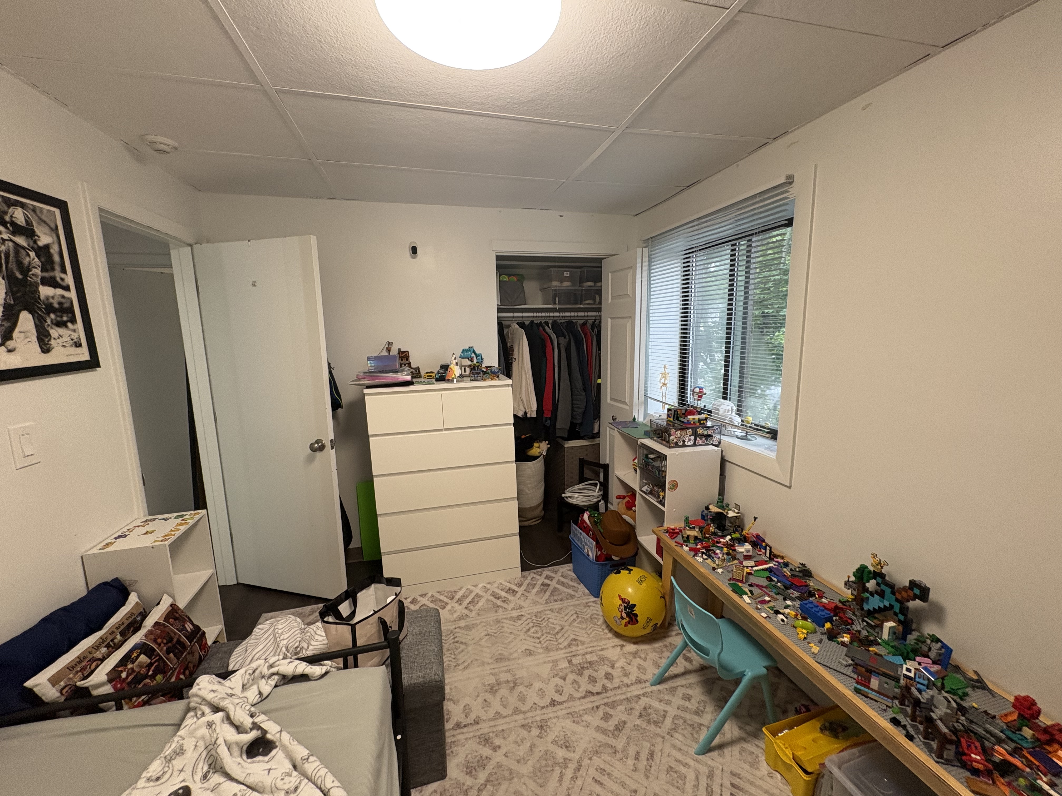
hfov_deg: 102.1
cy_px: 398
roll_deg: +0.7
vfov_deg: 85.7
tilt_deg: -5.0
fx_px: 430
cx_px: 531
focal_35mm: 14
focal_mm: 2.22
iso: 200
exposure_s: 1/60
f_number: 2.2
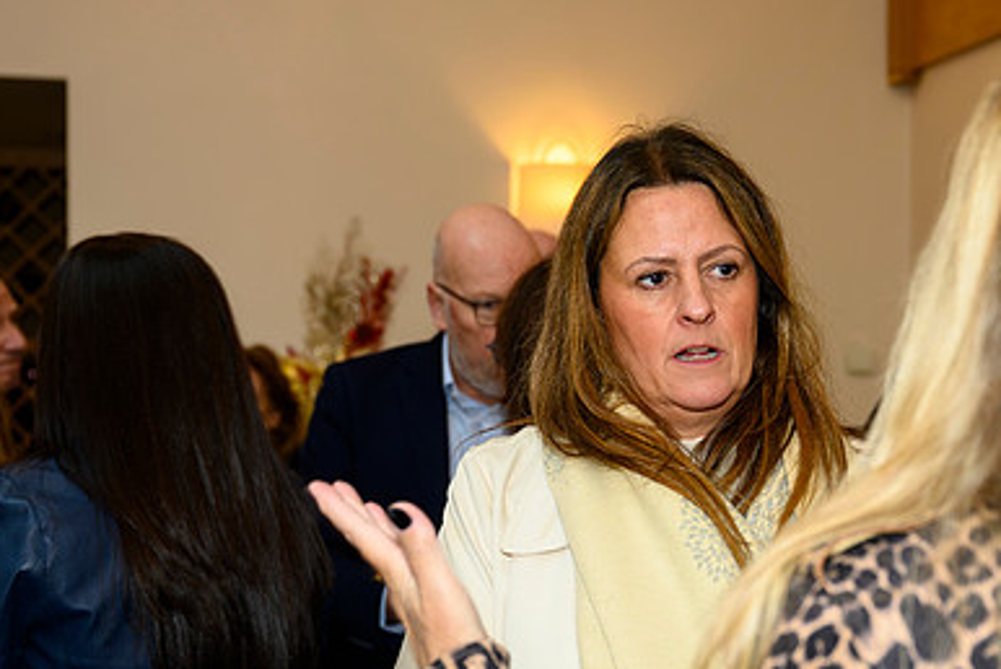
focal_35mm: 70
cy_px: 368
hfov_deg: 28.6
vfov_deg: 19.5
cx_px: 674
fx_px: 1948
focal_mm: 46
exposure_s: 1/160
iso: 1250
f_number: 4
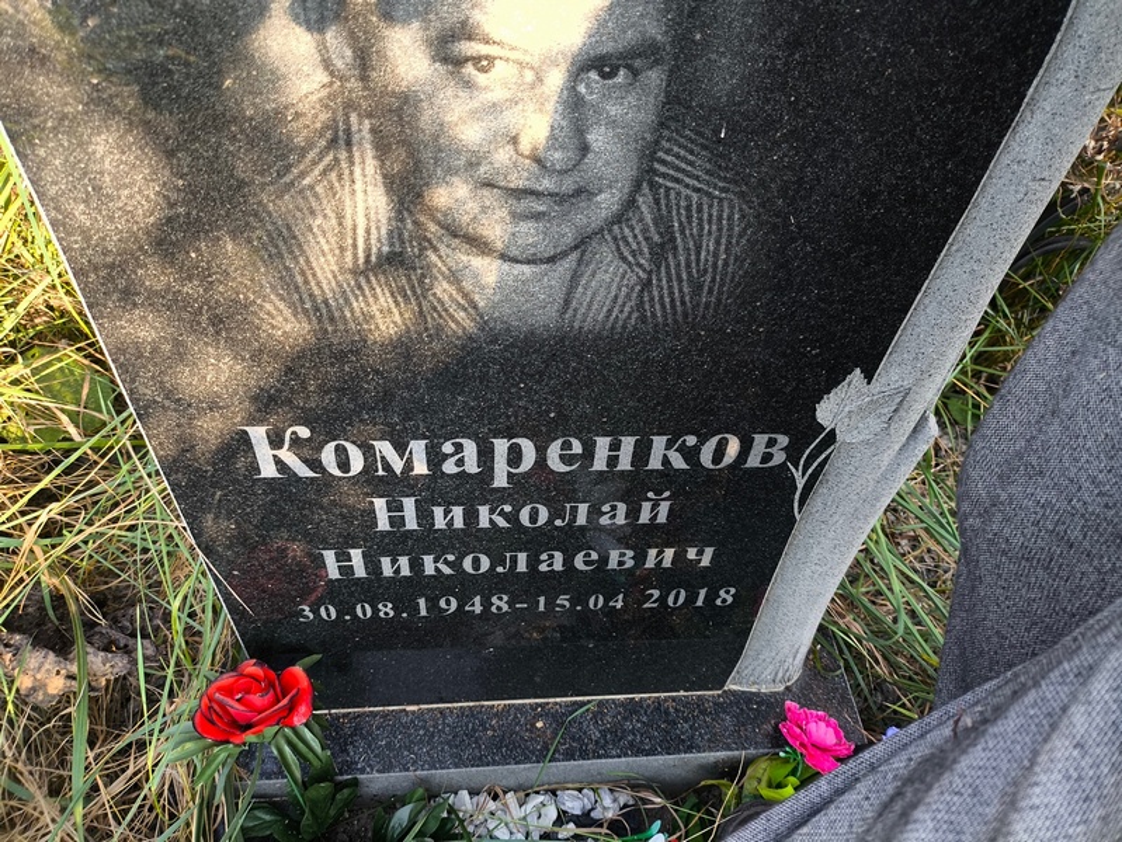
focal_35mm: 25
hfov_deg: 69.4
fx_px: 811
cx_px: 561
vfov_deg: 54.9
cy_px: 421
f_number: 1.7
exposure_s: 1/120
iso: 80
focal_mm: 4.71
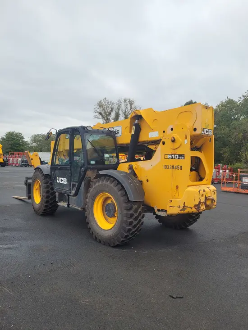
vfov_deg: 67.3
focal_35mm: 26
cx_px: 124
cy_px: 165
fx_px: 248
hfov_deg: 53.1
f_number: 1.8
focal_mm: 5.4
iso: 40
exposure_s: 1/1120
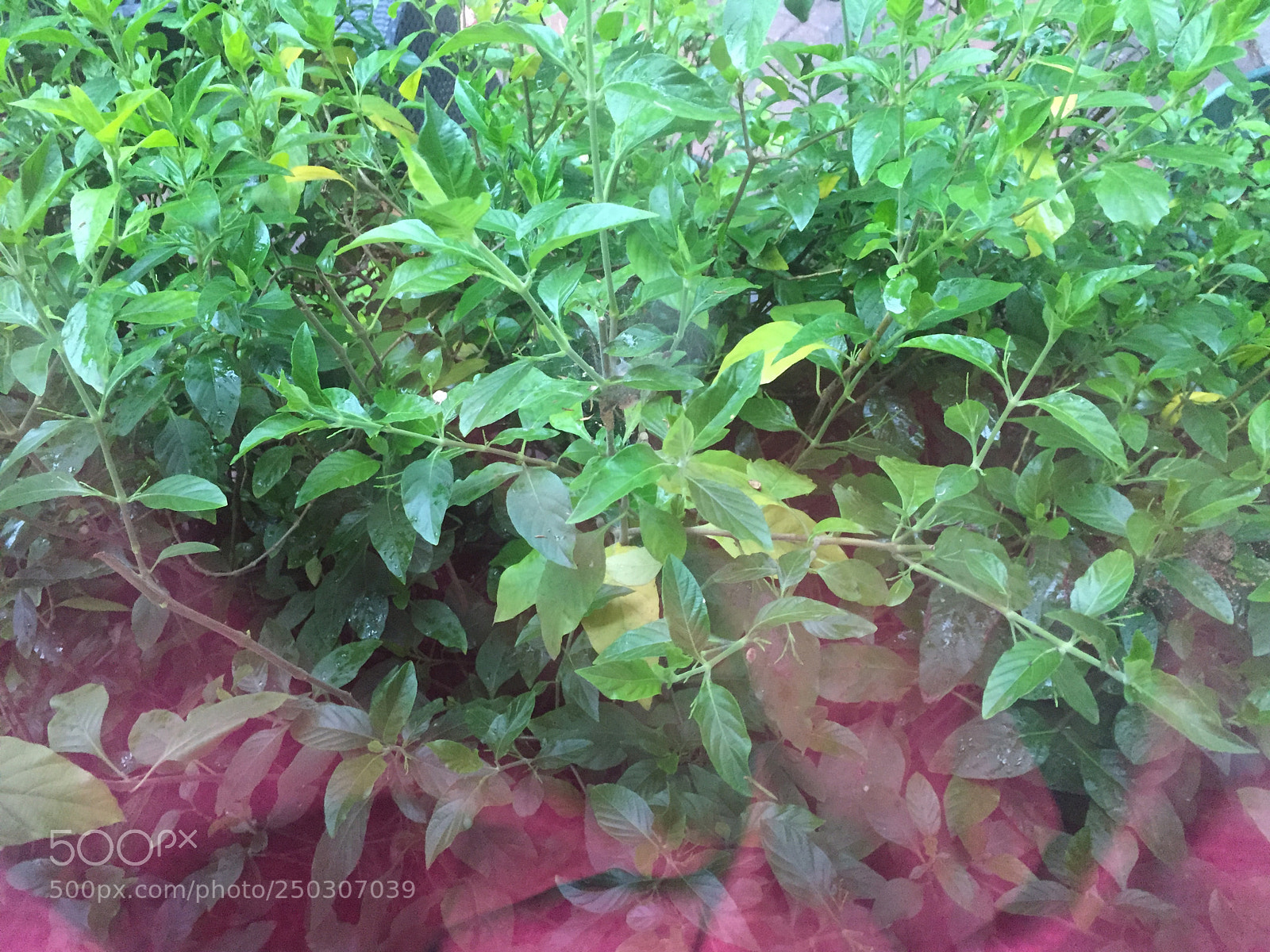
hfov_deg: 61.7
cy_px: 476
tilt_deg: -57.5
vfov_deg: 48.2
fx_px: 1064
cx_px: 635
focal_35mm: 29
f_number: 2.2
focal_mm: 4.15
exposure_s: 1/30
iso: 250
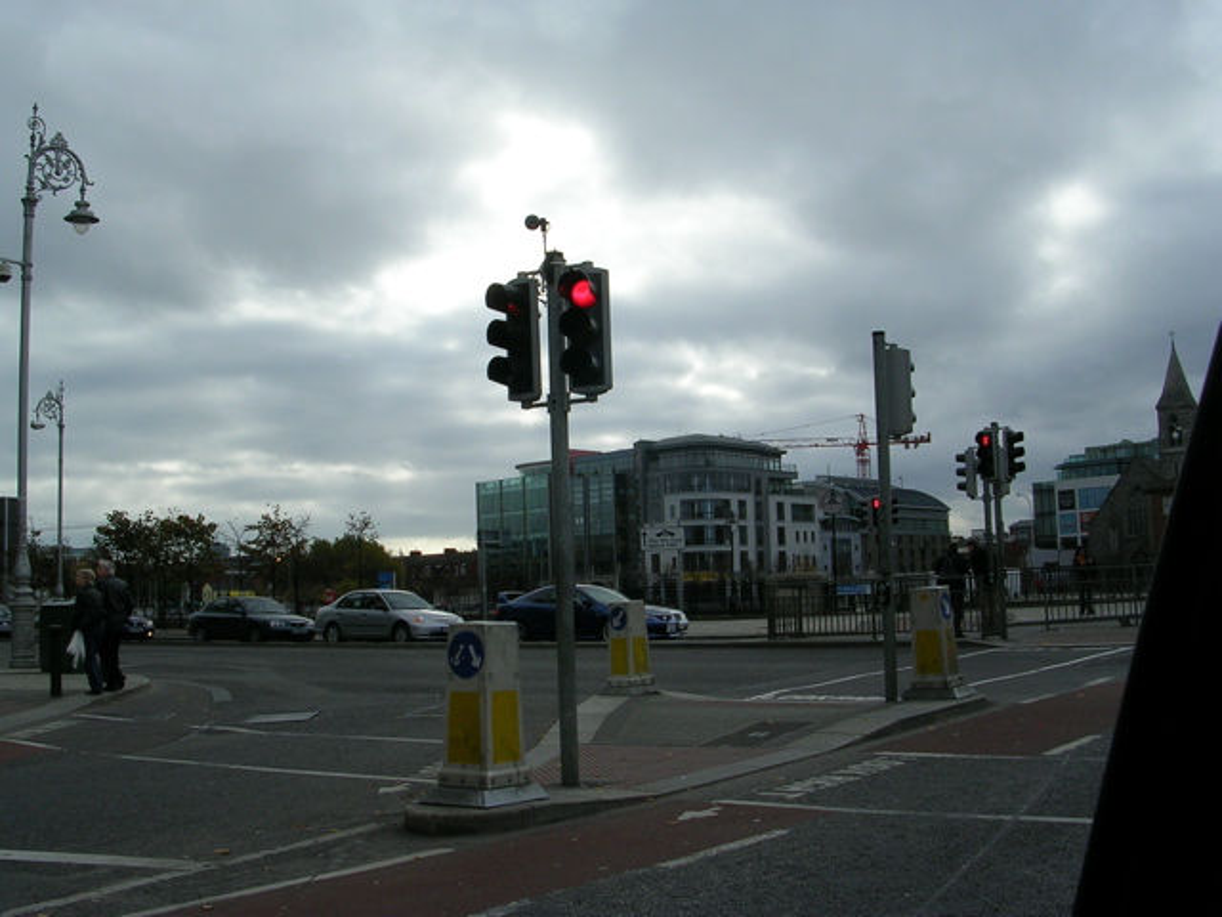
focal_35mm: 38
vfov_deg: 37.7
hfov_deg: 49.0
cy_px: 458
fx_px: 1341
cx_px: 611
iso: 50
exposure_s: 1/304
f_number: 5.6
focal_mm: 5.8
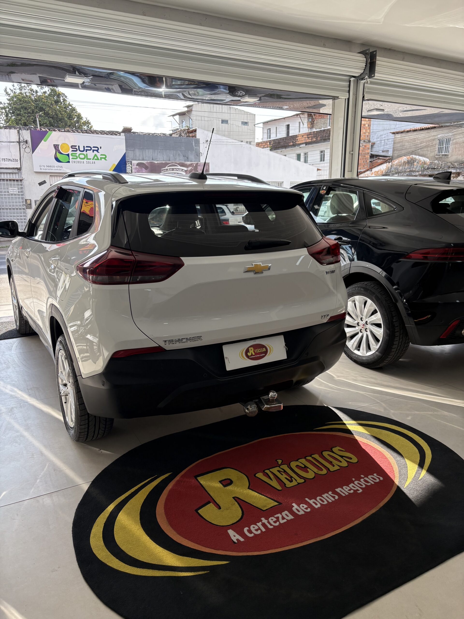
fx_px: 465
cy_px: 310
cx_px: 232
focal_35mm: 26
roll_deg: -0.3
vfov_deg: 67.3
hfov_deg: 53.1
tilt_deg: -13.3
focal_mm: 5.96
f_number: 1.6
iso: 64
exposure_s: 1/607
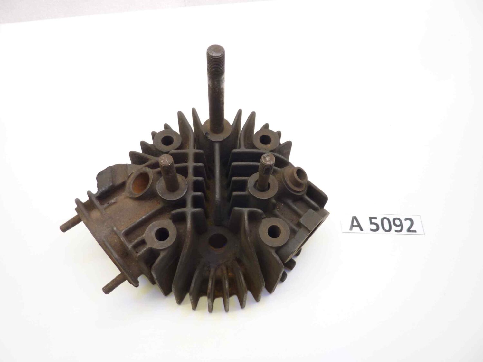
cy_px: 181
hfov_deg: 69.4
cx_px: 242
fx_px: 349
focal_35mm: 25
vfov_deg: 54.9
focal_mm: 4.1
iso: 80
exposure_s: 1/10
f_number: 3.3
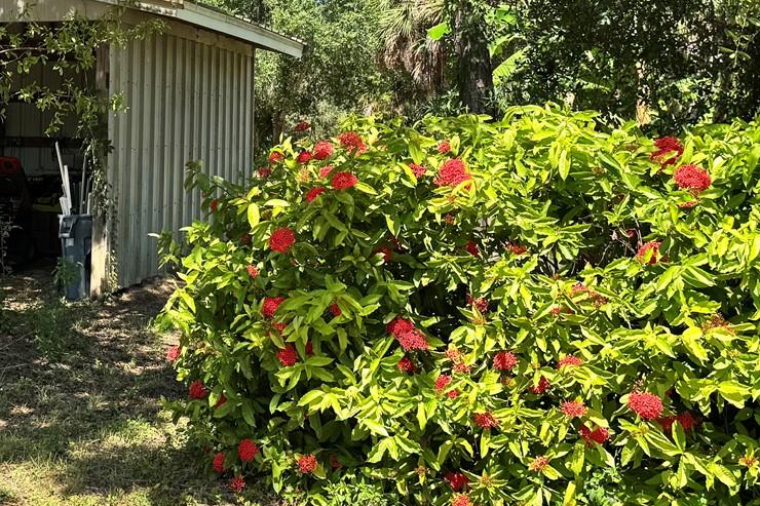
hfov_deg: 36.2
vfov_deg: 24.6
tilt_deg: +1.4
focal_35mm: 54
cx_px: 214
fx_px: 1140
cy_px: 99
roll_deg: -0.2
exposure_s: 1/1215
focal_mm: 6.76
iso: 80
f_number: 1.78
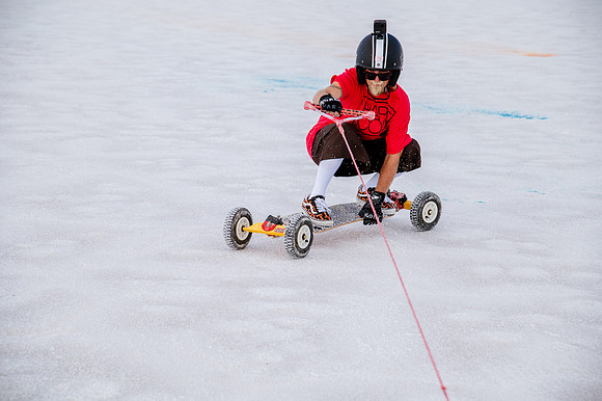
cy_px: 200
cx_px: 301
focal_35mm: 98
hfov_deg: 20.8
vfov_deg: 13.9
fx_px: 1638
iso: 400
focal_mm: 98
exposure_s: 1/1600
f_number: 5.6
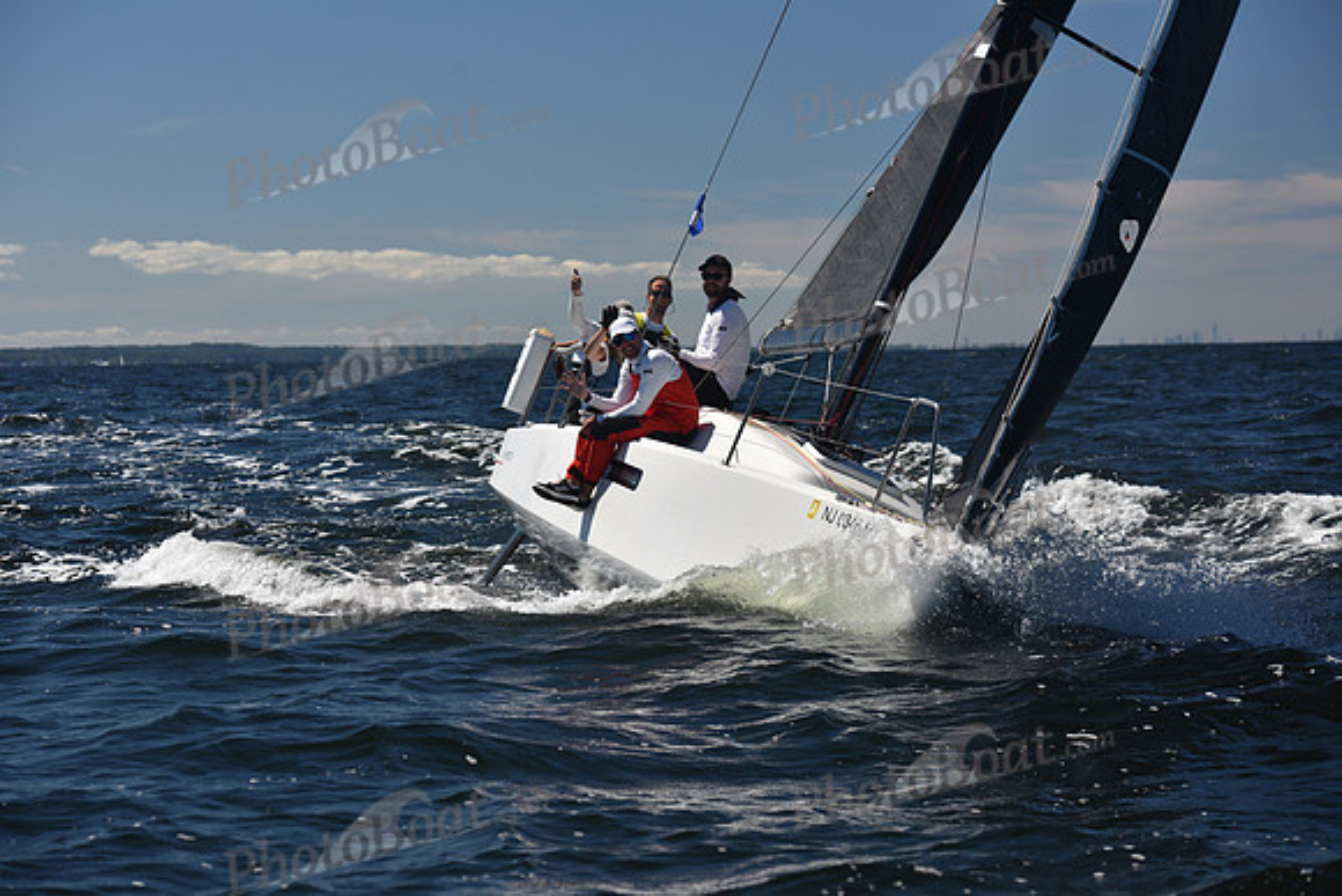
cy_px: 448
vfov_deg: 13.7
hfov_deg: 20.4
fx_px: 3728
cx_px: 671
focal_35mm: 100
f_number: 5.6
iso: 200
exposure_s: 1/1000
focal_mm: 100
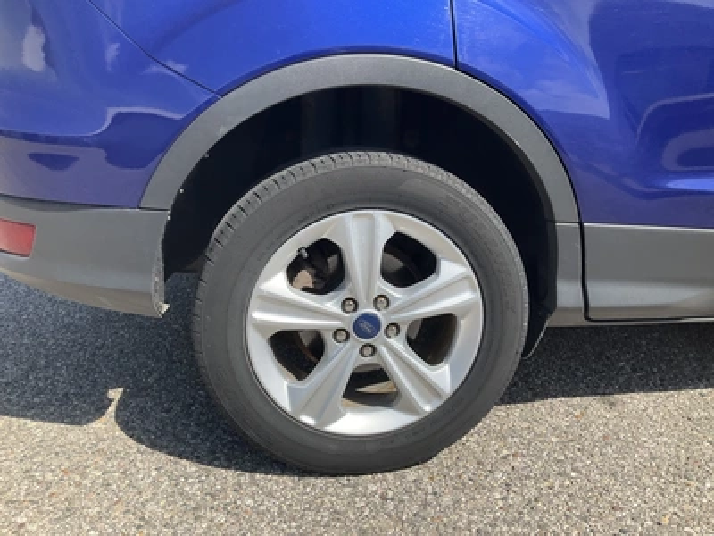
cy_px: 268
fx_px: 598
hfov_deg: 61.7
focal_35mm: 29
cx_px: 357
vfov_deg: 48.2
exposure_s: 1/1195
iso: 25
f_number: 1.8
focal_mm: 3
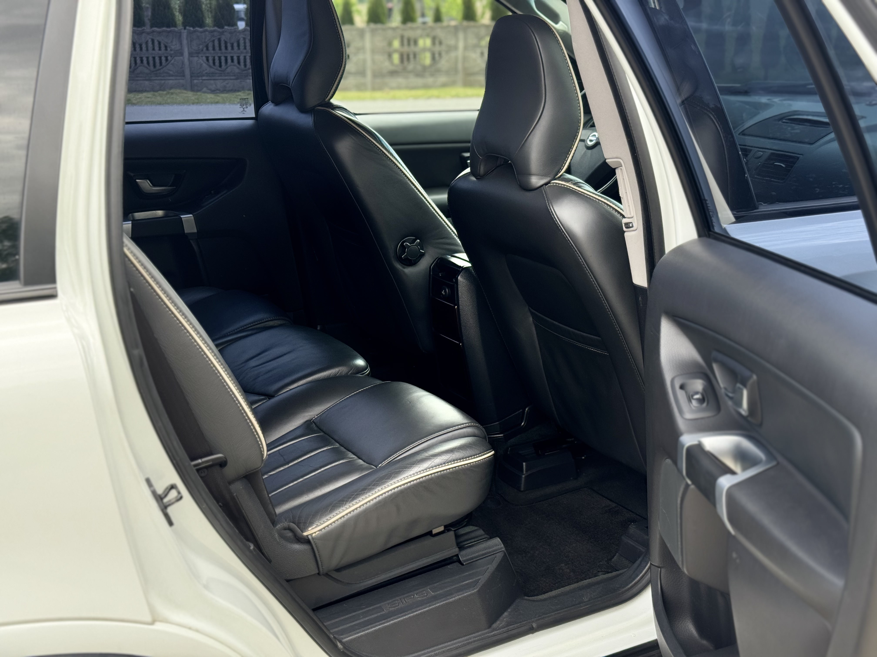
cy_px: 328
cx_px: 438
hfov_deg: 39.7
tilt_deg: -15.7
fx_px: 1216
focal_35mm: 48
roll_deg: +1.4
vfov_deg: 30.3
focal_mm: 6.76
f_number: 1.78
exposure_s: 1/621
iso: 64
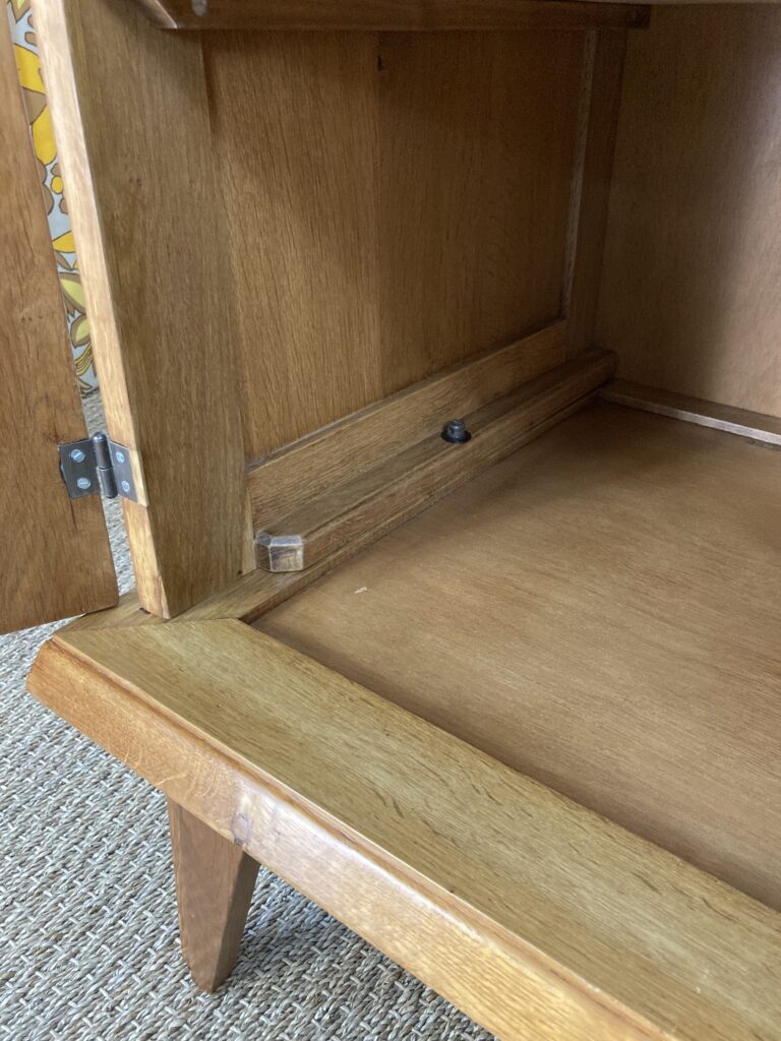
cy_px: 520
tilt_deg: -28.1
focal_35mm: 28
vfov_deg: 63.4
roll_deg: -0.2
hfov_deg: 49.7
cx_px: 390
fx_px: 842
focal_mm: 3.99
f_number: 1.8
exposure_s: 1/50
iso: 320
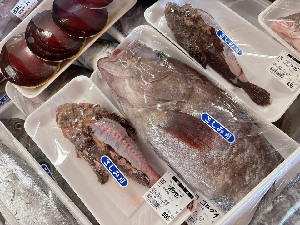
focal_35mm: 26
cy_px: 112
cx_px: 150
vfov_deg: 53.1
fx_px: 225
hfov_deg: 67.3
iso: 100
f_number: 1.6
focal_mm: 5.96
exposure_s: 1/60
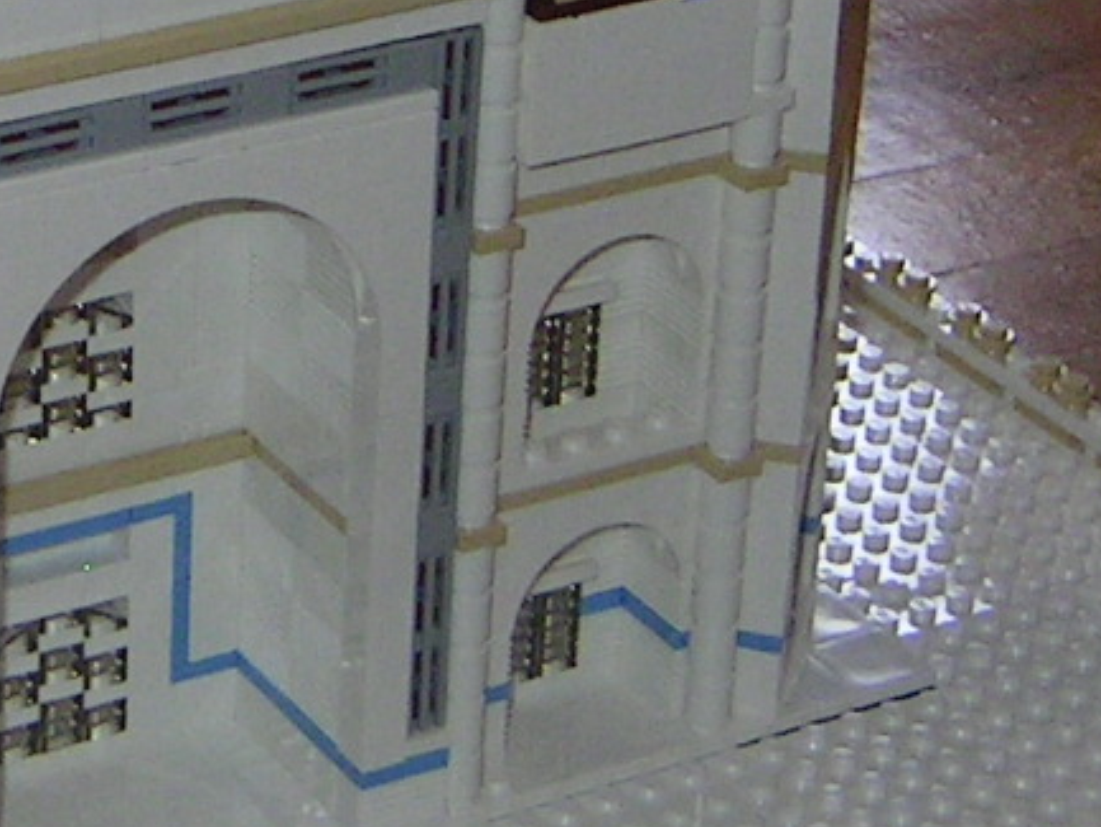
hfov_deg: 14.5
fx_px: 4231
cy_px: 28
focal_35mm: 133
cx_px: -89
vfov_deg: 11.1
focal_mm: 5.6
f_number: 2.8
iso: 100
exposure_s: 1/30
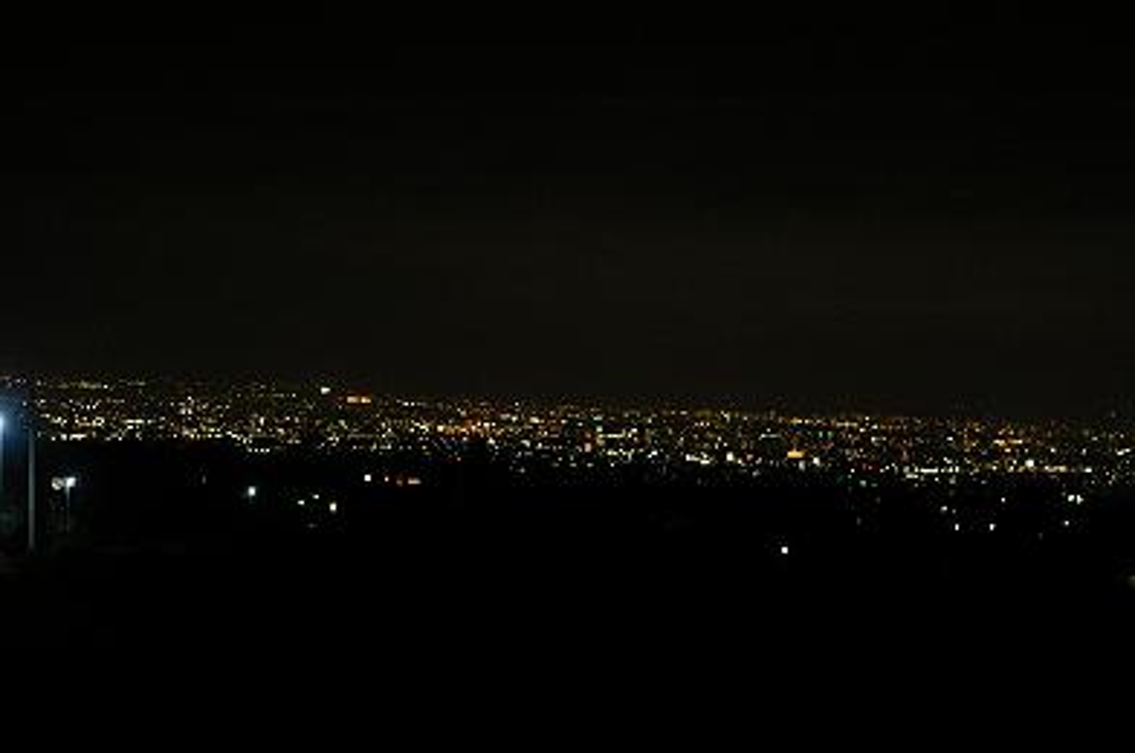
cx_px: 568
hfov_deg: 29.9
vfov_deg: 20.1
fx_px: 2125
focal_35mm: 68
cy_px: 376
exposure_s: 1/1.43
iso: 800
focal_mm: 45
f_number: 4.5
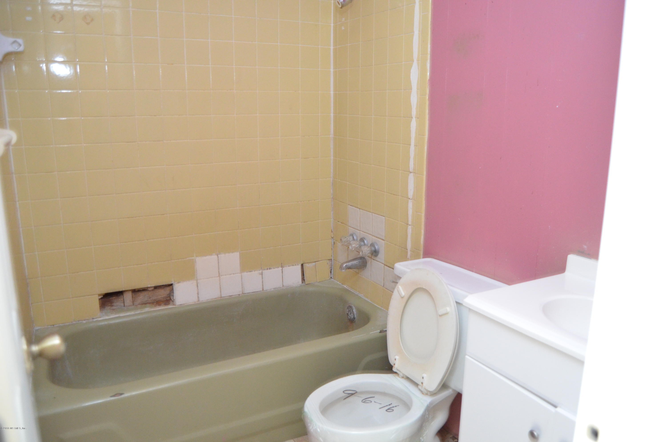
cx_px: 334
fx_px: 499
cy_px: 221
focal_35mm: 27
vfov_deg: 47.7
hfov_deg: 67.5
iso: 3200
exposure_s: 1/5
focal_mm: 18
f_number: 3.5
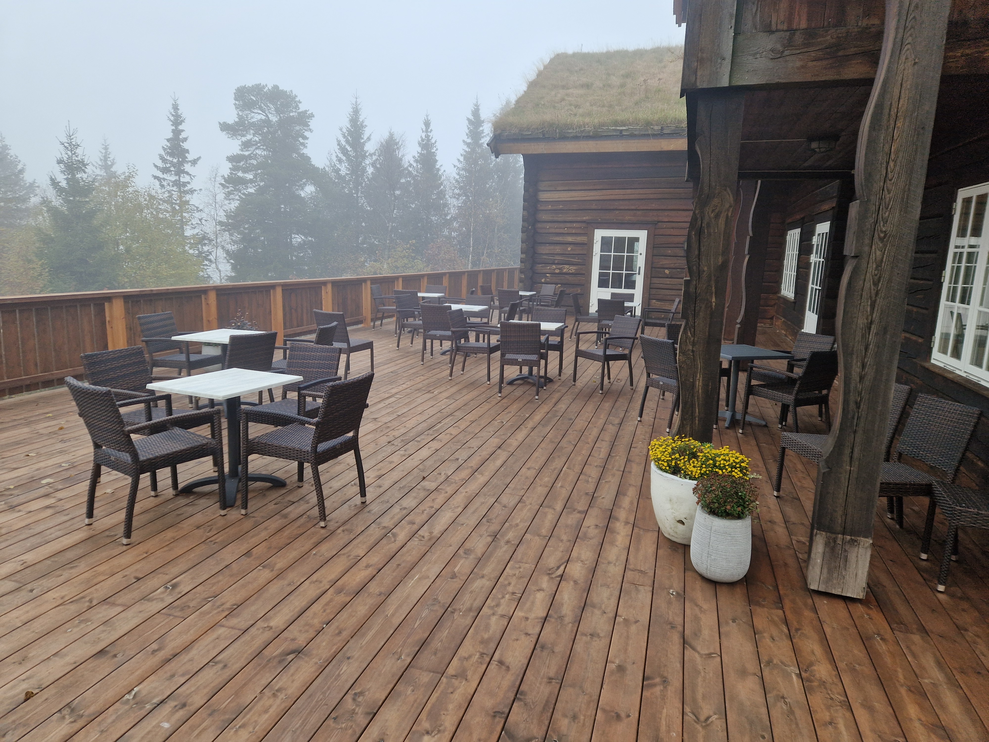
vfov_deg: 58.9
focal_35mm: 23
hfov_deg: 73.9
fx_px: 657
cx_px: 494
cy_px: 371
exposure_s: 1/180
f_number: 1.8
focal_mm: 5.4
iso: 64
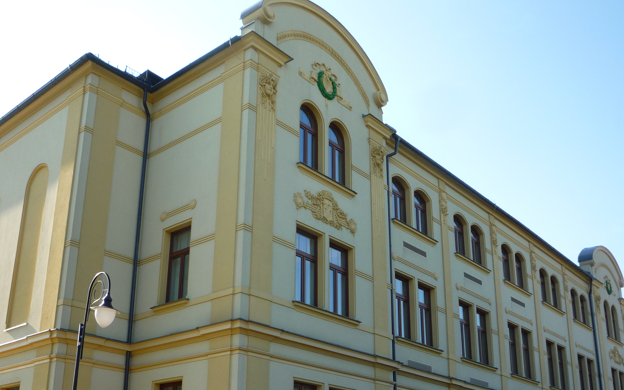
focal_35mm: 39
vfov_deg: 32.3
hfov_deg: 50.4
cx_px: 316
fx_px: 663
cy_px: 284
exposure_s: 1/200
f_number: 4
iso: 100
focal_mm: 5.2
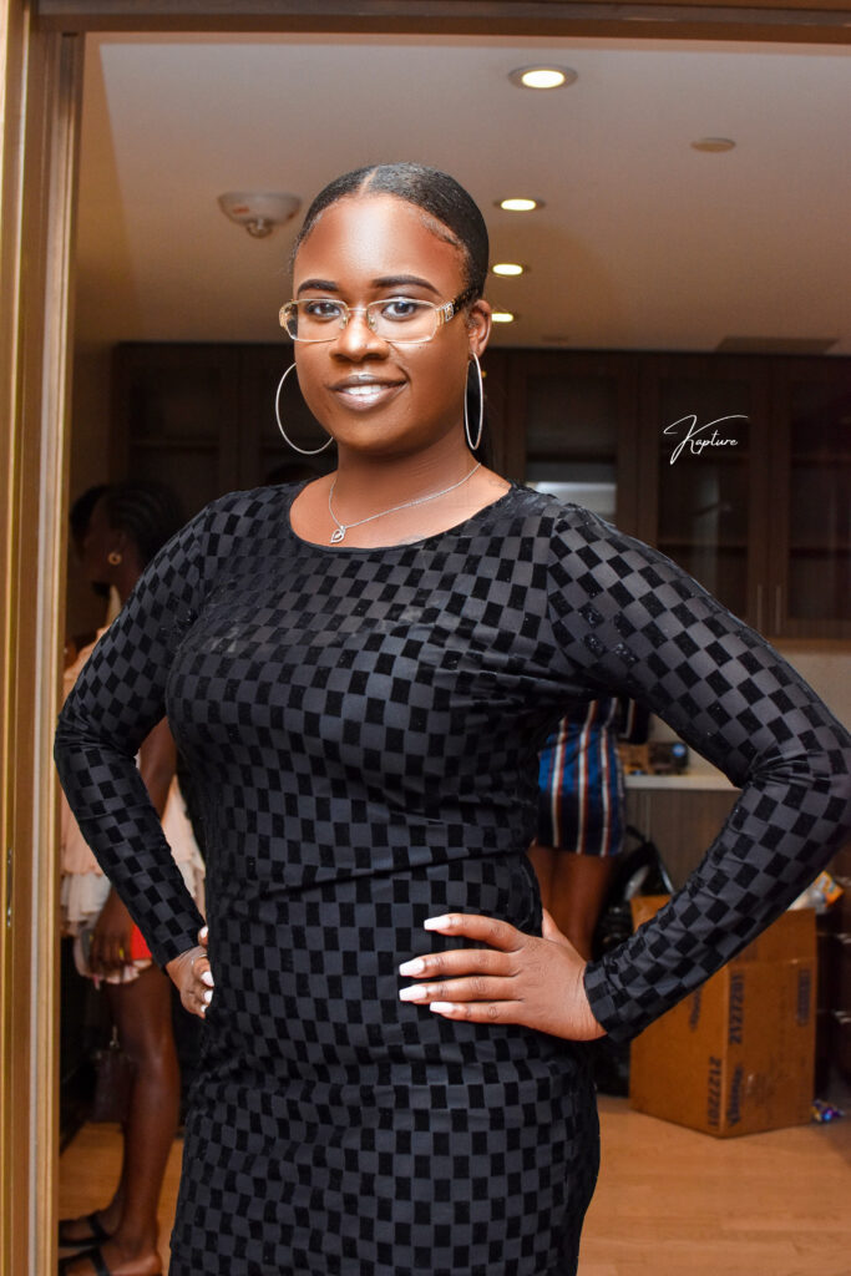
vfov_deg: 37.8
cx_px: 426
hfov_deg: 25.8
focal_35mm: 52
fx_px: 1861
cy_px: 638
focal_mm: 35
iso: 800
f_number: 3.5
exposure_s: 1/200
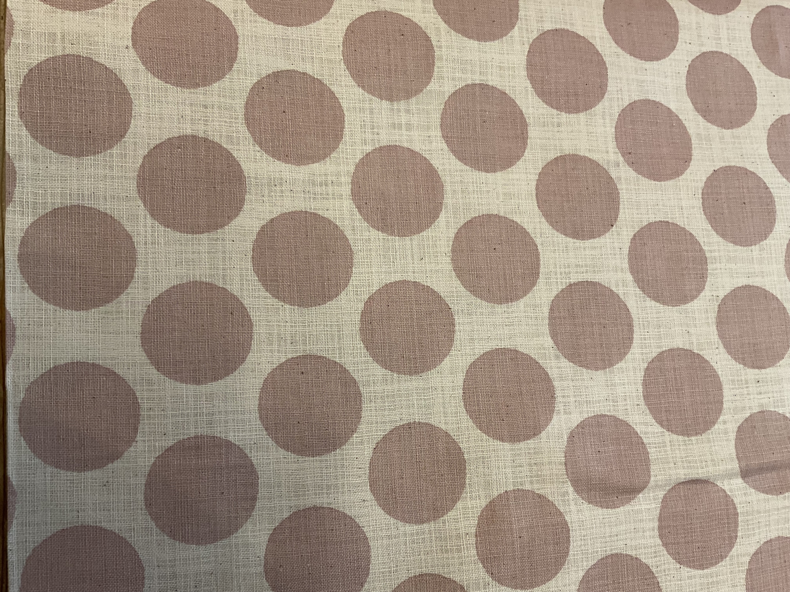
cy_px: 296
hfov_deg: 61.7
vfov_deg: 48.2
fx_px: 662
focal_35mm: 29
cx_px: 395
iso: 64
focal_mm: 3
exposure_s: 1/50
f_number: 1.8
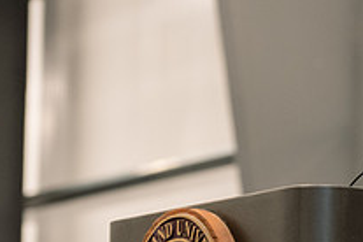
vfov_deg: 5.0
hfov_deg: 7.5
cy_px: 241
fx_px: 2763
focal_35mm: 274
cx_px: 442
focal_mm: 98
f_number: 3.5
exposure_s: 1/200
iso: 3200
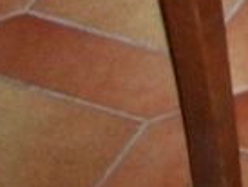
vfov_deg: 5.7
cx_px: 737
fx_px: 1678
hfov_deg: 7.5
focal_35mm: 234
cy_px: -477
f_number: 2.9
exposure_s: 1/40
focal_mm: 5.7
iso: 214
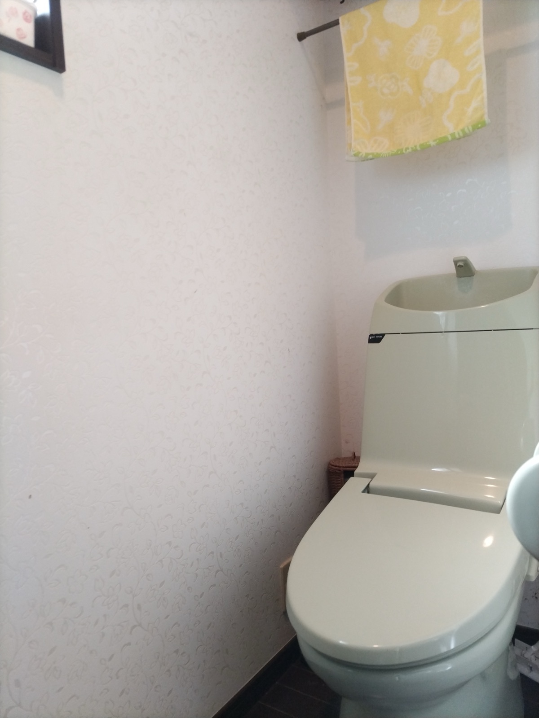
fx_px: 540
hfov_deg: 53.1
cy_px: 359
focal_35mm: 26
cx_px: 270
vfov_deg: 67.3
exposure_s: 1/50
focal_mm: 4.8
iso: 271
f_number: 1.79
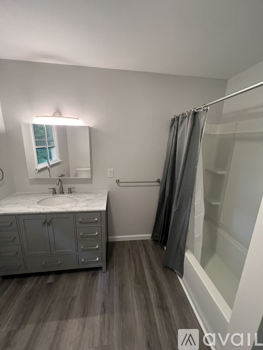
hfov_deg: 89.9
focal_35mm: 13
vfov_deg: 106.2
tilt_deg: -14.4
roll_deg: -2.5
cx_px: 132
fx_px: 132
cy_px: 175
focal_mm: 1.57
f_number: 1.8
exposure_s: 1/60
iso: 320
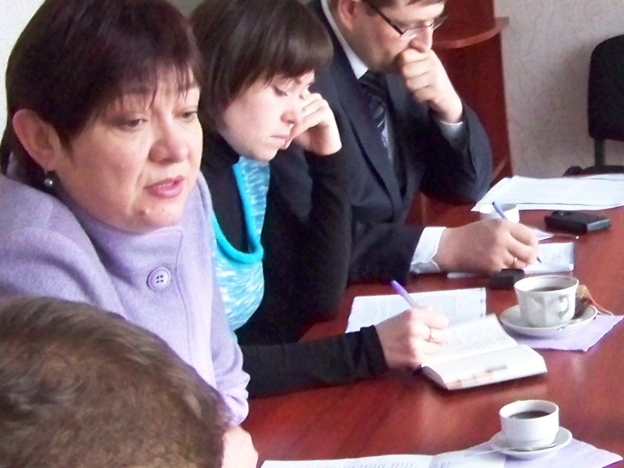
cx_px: 474
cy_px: 250
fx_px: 1749
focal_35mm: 97
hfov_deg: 20.1
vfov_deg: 15.3
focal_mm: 5.85
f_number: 2.8
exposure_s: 1/30
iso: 640
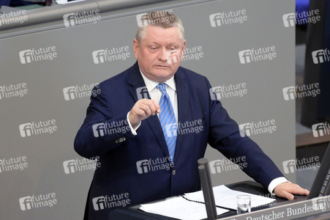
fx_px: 3389
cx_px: 165
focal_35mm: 370
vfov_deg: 3.7
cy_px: 110
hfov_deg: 5.6
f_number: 5.6
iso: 8000
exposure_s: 1/320
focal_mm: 370
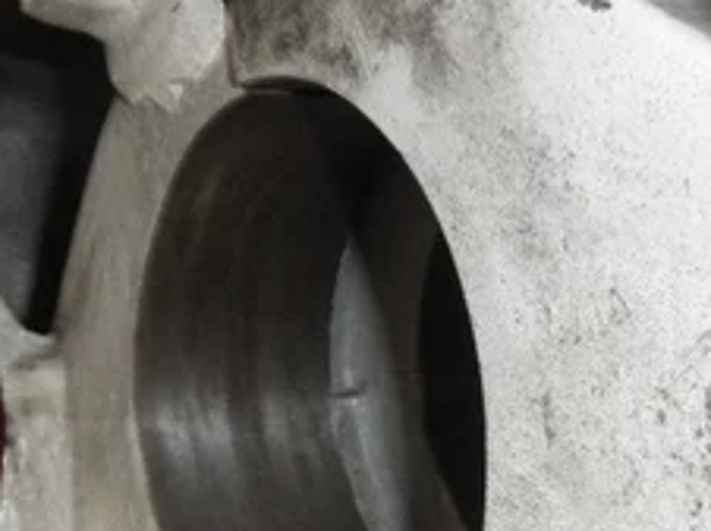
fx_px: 1272
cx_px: 195
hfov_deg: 30.8
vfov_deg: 23.2
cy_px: 430
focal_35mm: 62
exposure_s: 1/60
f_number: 3.2
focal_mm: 6.1
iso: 200
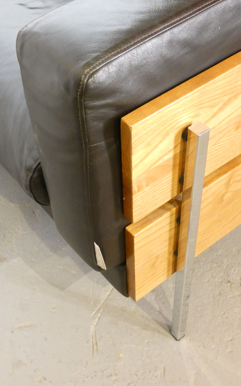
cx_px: 109
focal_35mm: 51
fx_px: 536
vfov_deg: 39.6
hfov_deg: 25.3
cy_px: 193
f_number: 3.8
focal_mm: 8.6
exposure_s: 1/25
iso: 1600
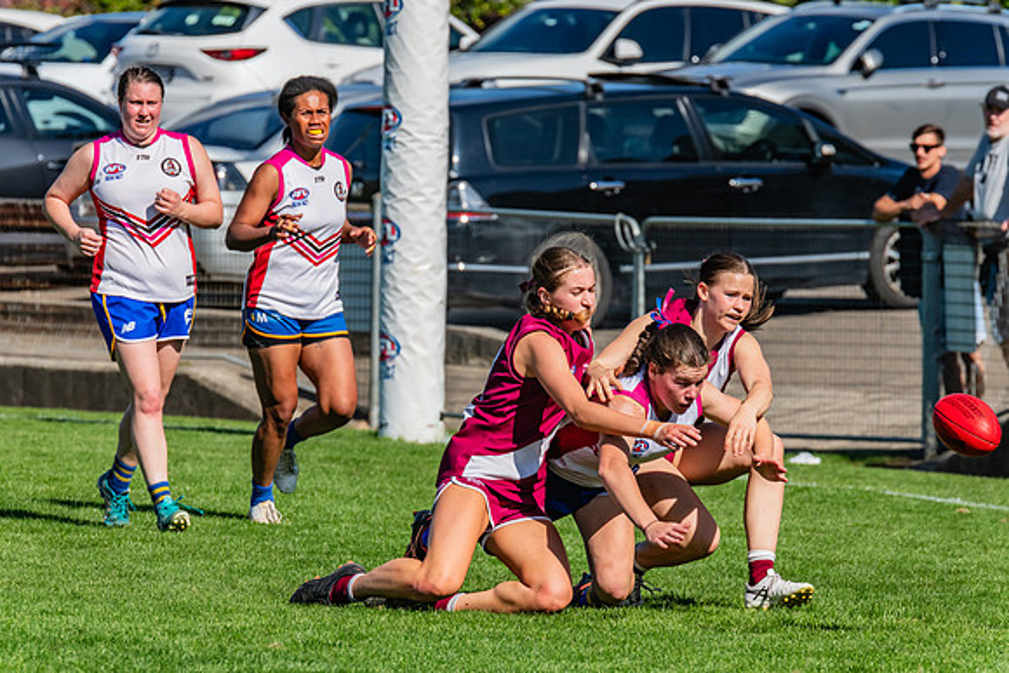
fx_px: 12139
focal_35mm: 433
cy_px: 337
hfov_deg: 4.8
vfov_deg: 3.2
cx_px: 496
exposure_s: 1/1250
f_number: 13
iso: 800
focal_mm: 420
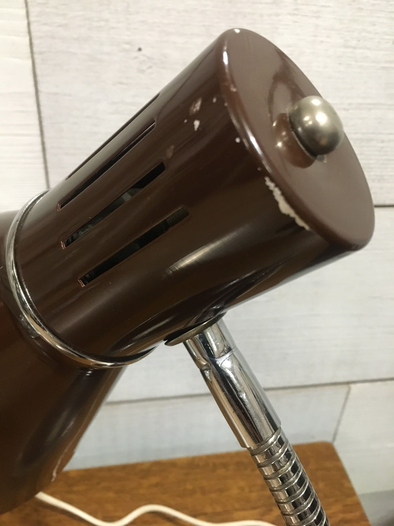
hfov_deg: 48.2
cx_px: 197
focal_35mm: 29
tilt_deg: -30.5
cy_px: 263
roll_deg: -3.9
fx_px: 440
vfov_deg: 61.7
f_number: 2.2
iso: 320
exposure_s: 1/17
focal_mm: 4.15
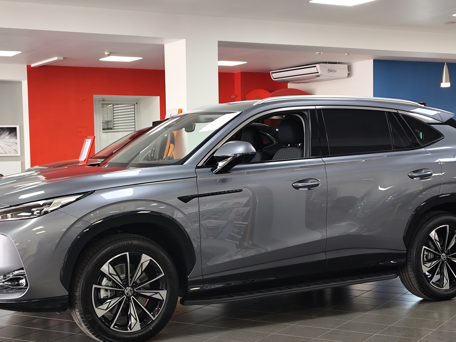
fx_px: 790
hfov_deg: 32.2
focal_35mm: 60
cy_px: 212
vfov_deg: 24.4
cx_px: 222
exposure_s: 1/25
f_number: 1.65
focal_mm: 6.19
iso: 125
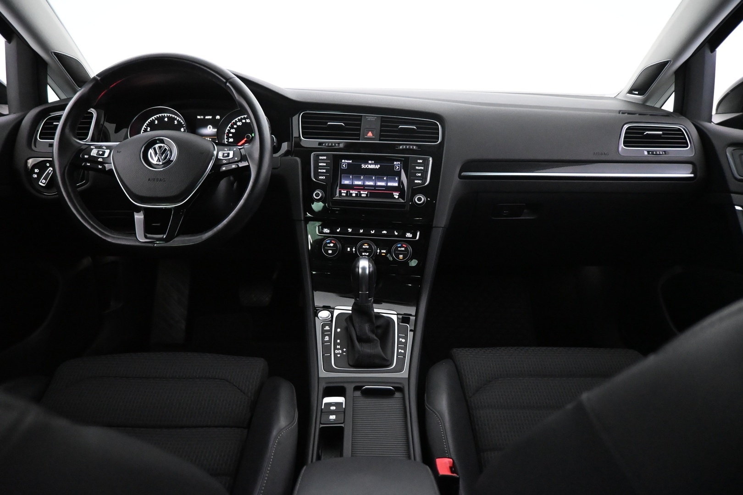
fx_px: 495
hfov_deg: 73.7
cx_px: 372
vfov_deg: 53.1
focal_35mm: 24
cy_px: 248
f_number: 3.5
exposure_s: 1/60
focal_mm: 16
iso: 6400
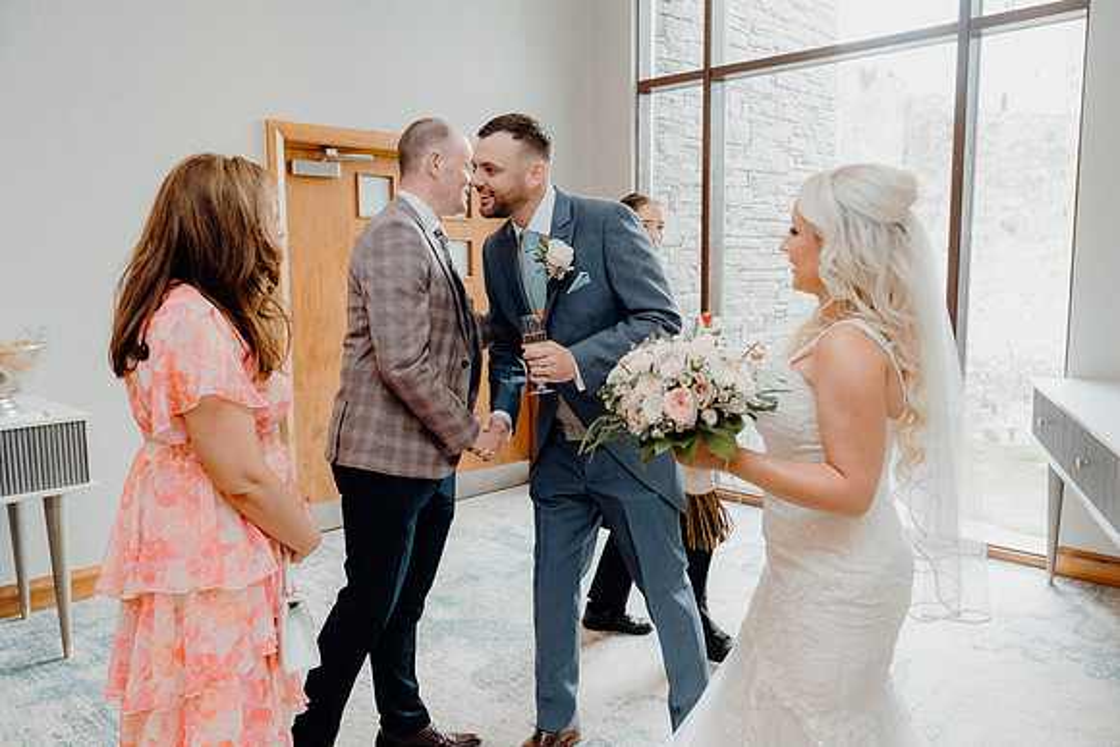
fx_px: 902
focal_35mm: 29
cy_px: 374
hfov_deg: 63.6
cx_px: 560
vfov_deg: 45.0
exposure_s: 1/200
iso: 2000
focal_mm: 29
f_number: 3.5
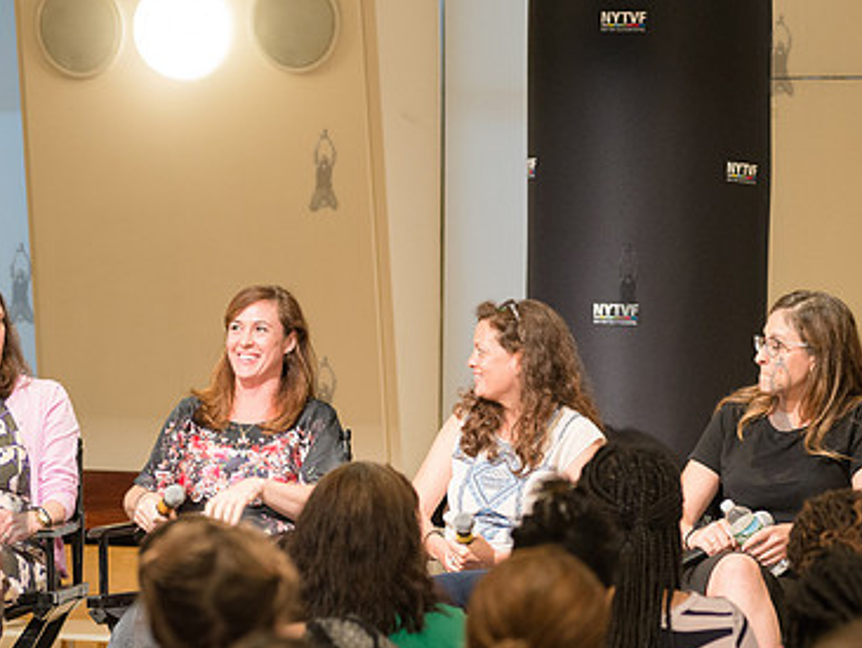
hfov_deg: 12.3
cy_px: 397
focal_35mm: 160
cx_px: 323
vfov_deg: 9.3
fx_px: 3987
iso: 2500
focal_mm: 105
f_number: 4
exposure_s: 1/125
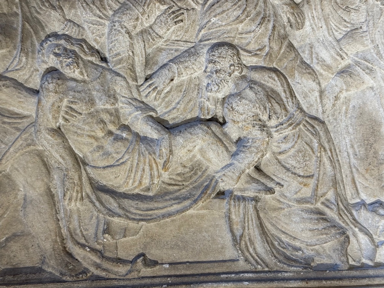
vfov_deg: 30.3
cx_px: 192
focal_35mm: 48
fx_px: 532
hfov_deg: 39.7
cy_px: 144
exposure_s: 1/50
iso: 50
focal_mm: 6.76
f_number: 1.78
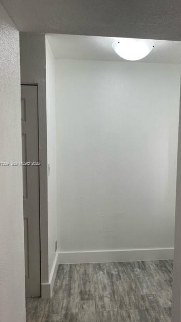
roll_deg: -0.6
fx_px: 247
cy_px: 164
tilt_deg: -4.8
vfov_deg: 66.0
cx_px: 112
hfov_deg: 40.0
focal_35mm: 29
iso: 50
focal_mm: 4.25
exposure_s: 1/120
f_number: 1.8
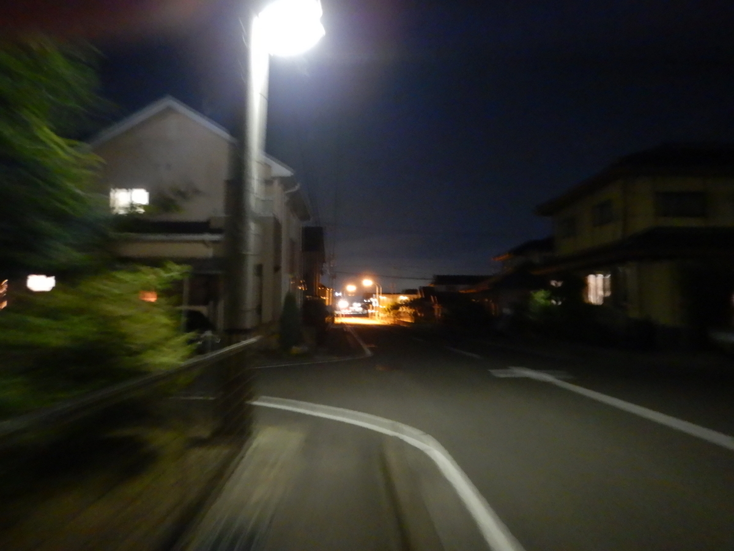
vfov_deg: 56.8
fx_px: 509
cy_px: 276
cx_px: 367
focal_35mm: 24
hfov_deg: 71.6
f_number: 2.8
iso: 1600
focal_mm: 4.3
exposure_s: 1/2
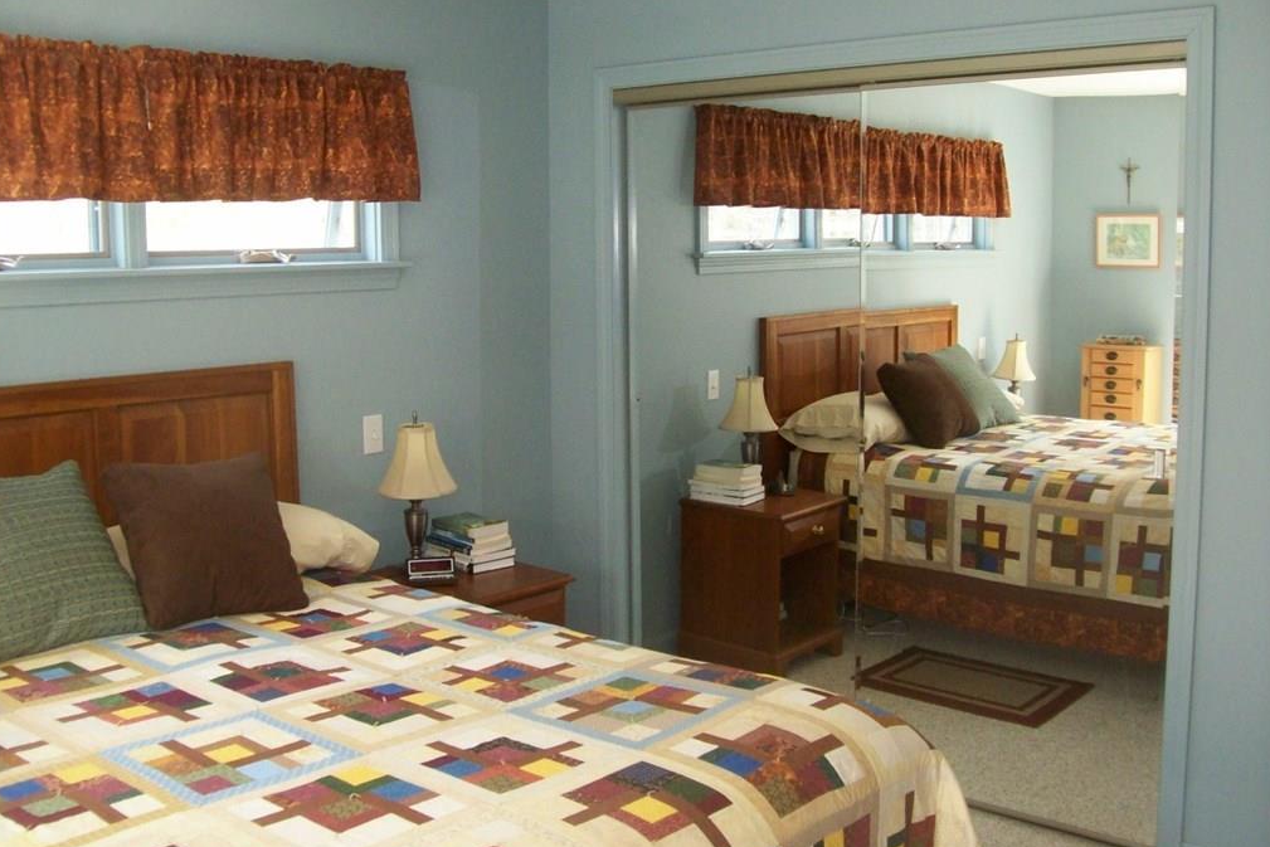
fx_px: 1341
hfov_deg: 50.7
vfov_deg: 35.1
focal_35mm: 38
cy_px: 399
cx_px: 633
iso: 200
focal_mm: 6
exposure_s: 1/64
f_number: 2.7
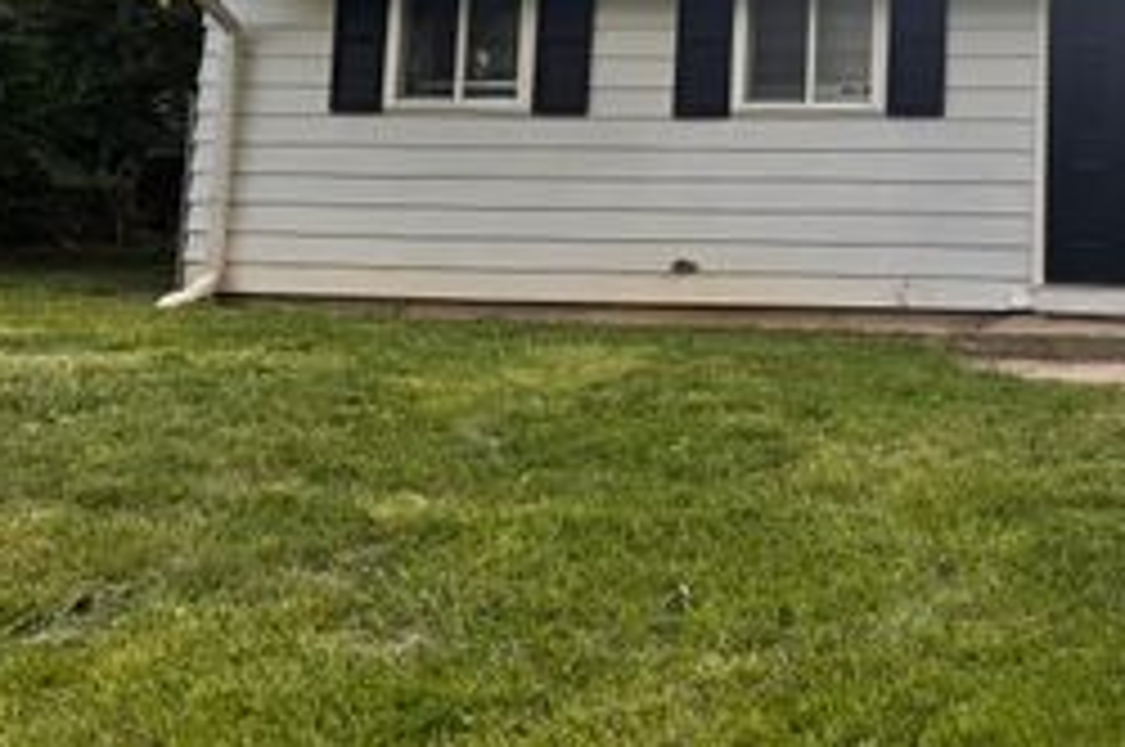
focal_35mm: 50
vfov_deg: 25.7
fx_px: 1560
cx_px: 1026
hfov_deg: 37.0
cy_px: 11
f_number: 1.78
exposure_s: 1/240
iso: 125
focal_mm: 6.76
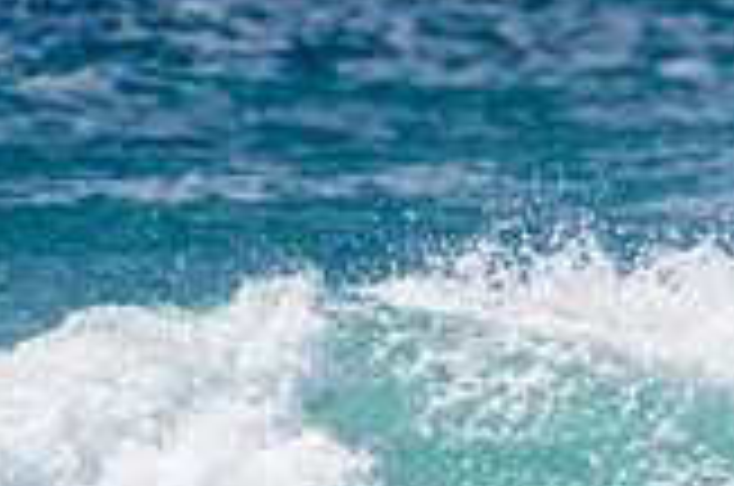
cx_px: 1183
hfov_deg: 0.9
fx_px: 44523
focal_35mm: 2188
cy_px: 589
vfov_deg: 0.6
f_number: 5.6
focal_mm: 500
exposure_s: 1/2000
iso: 100
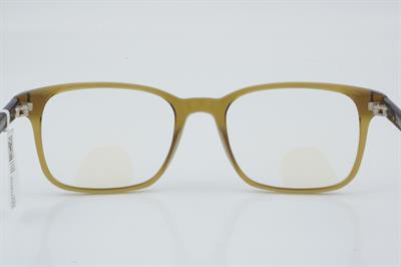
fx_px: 918
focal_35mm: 82
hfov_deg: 24.6
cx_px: 200
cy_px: 134
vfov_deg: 16.5
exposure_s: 1/3
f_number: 32
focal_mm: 55
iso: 100
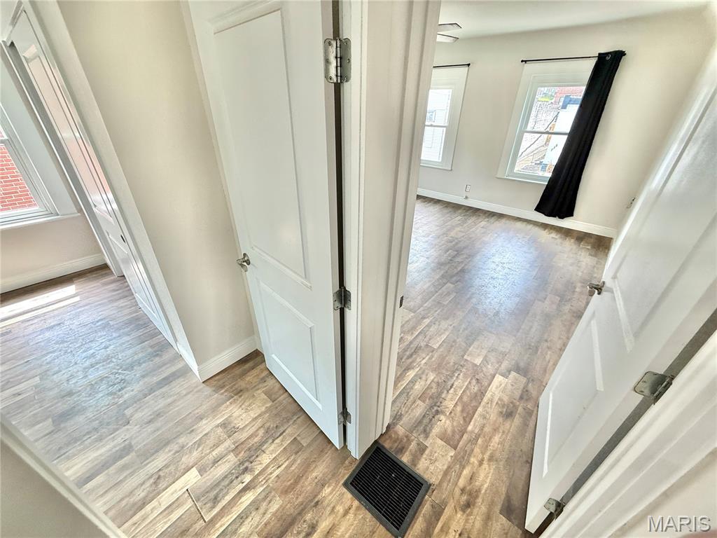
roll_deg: -2.4
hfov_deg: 102.1
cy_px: 269
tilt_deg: -30.5
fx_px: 290
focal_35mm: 14
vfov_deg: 85.7
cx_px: 358
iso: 125
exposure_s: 1/120
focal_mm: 2.22
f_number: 2.2
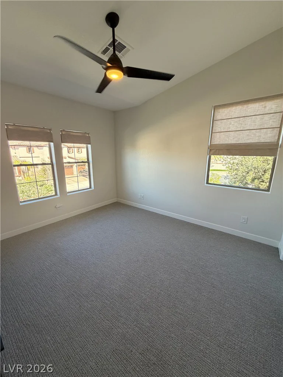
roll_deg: -0.4
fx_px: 153
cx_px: 142
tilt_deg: -13.7
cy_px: 188
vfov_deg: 102.1
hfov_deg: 85.7
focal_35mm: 14
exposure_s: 1/120
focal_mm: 2.22
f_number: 2.2
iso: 200
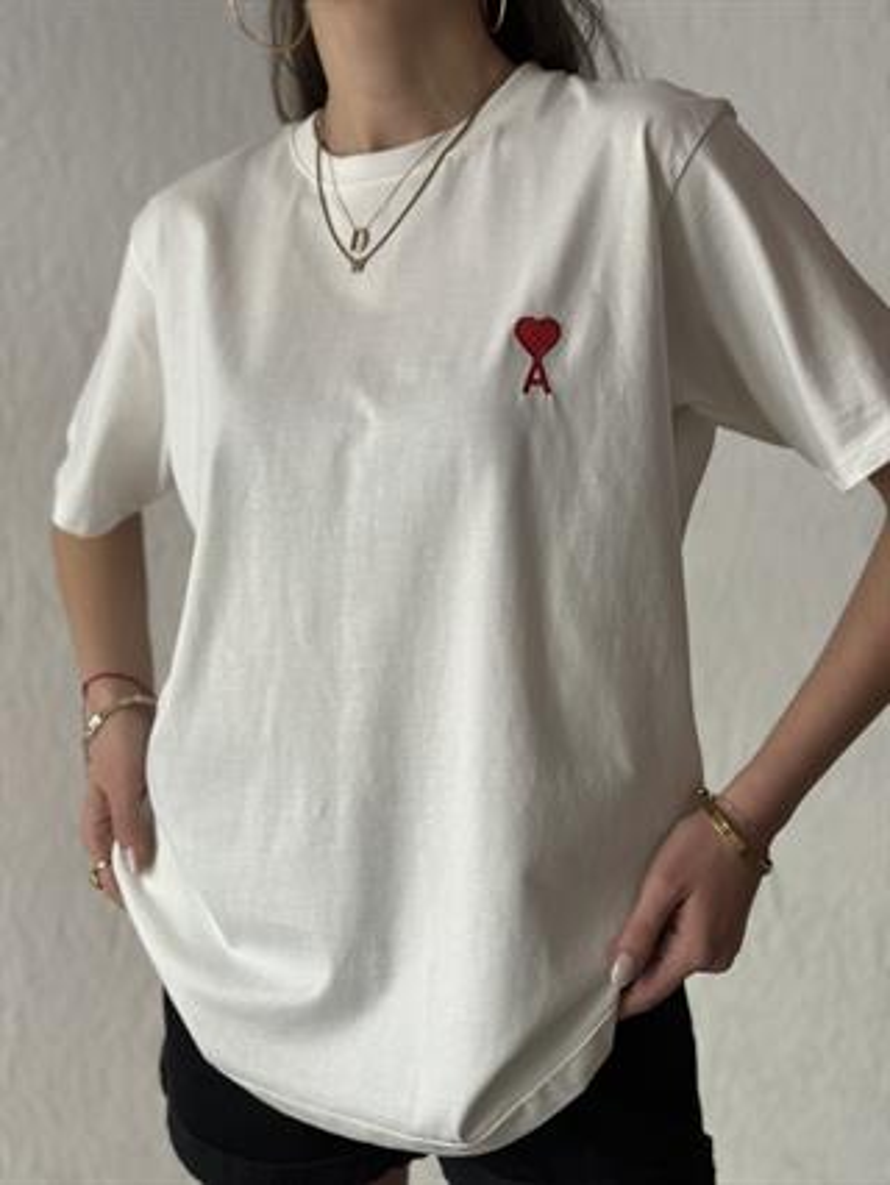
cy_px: 592
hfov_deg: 30.3
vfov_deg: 39.6
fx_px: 1644
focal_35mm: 48
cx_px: 445
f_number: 1.78
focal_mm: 6.86
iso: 64
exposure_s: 1/122
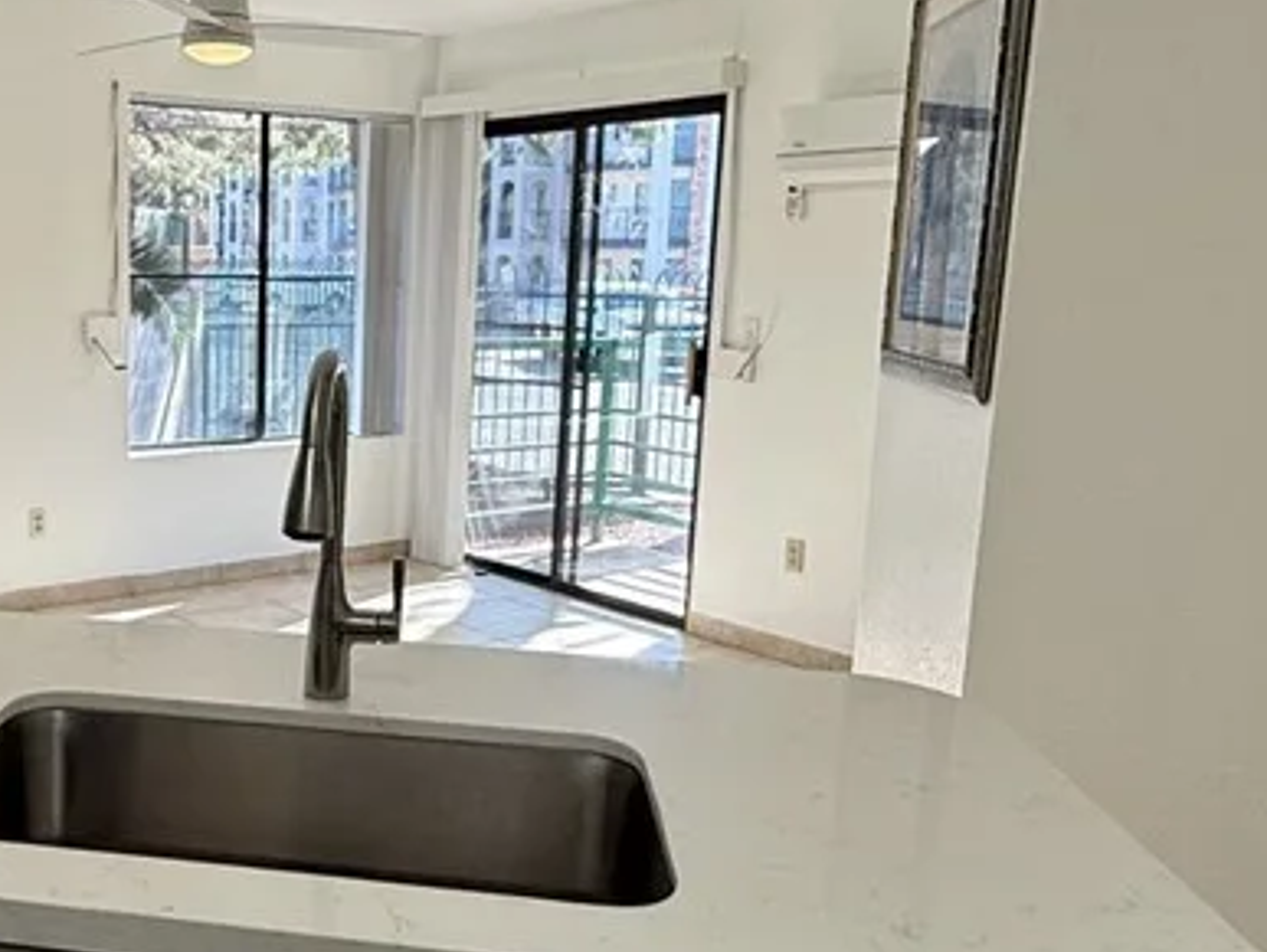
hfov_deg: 47.4
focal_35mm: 37
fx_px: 1356
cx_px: 252
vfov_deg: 38.7
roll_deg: -1.5
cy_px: 487
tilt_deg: -10.1
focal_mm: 2.22
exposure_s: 1/231
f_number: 2.2
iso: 64
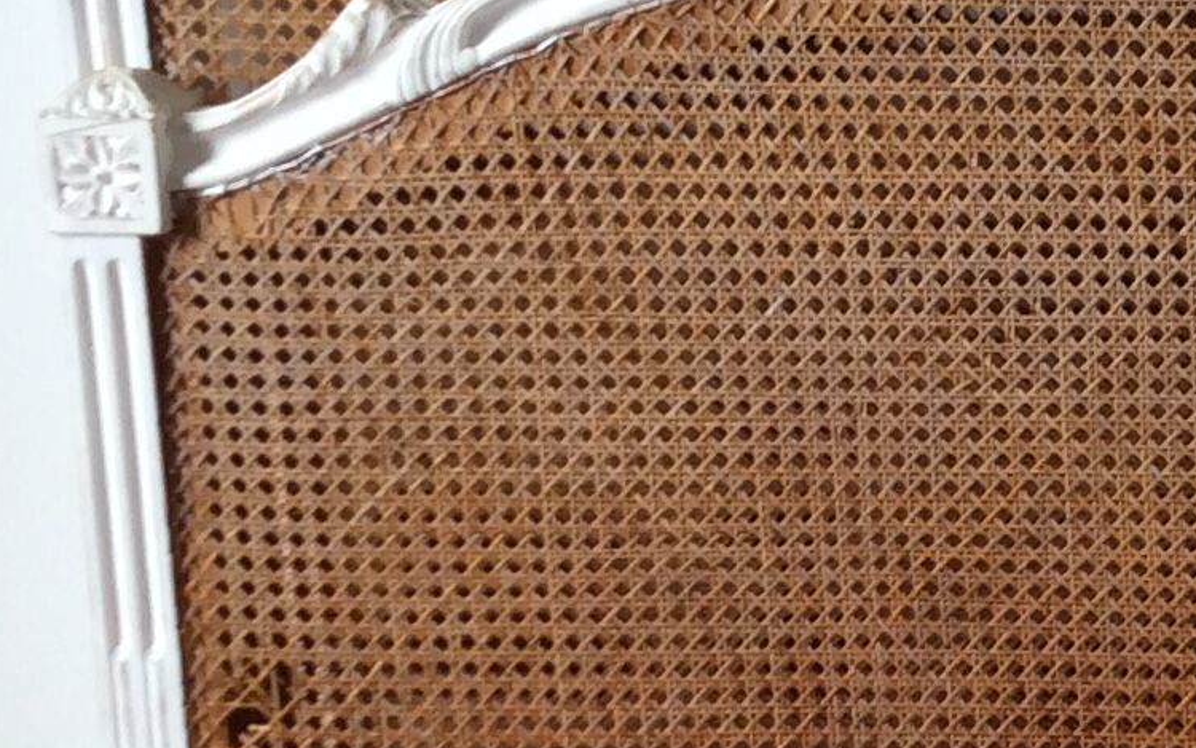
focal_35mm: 117
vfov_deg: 11.2
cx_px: 1521
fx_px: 3814
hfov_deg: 16.9
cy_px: 469
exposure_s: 1/25
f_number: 2.4
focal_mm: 3.3
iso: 32
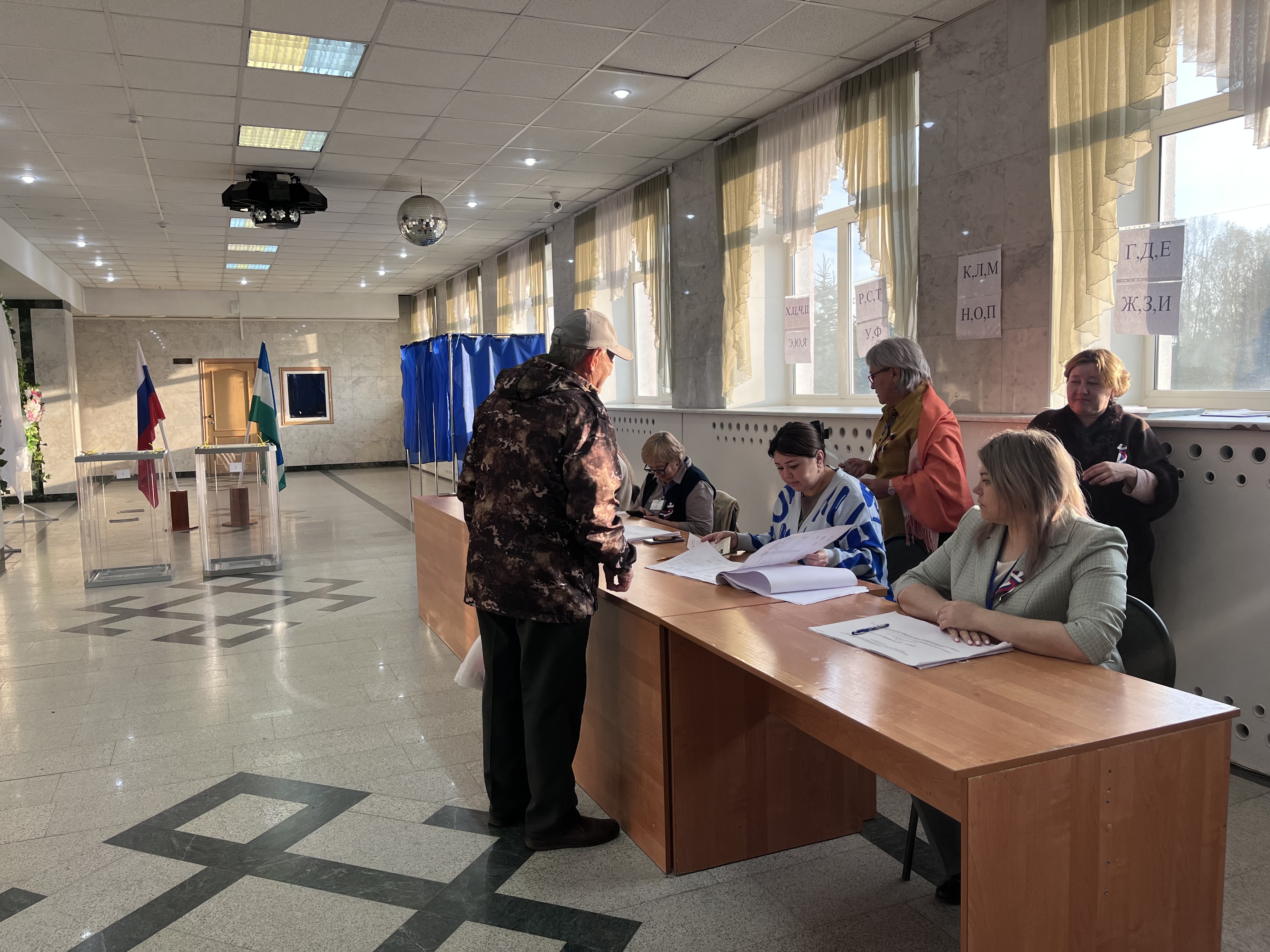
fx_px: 954
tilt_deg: -5.4
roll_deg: +1.4
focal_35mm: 26
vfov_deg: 53.1
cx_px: 635
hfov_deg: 67.3
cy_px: 476
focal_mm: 5.1
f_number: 1.6
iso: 40
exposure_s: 1/247
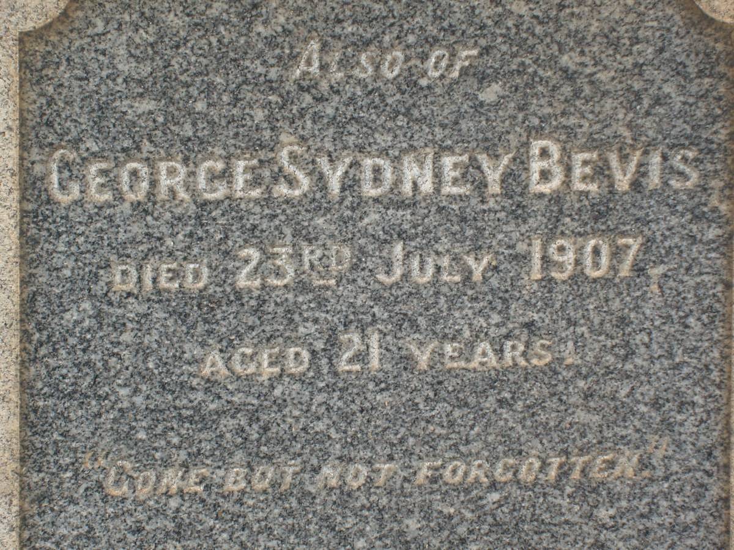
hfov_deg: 18.5
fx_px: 2248
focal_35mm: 106
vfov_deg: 14.0
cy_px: 275
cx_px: 367
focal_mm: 17.4
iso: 80
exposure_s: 1/90
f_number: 4.9
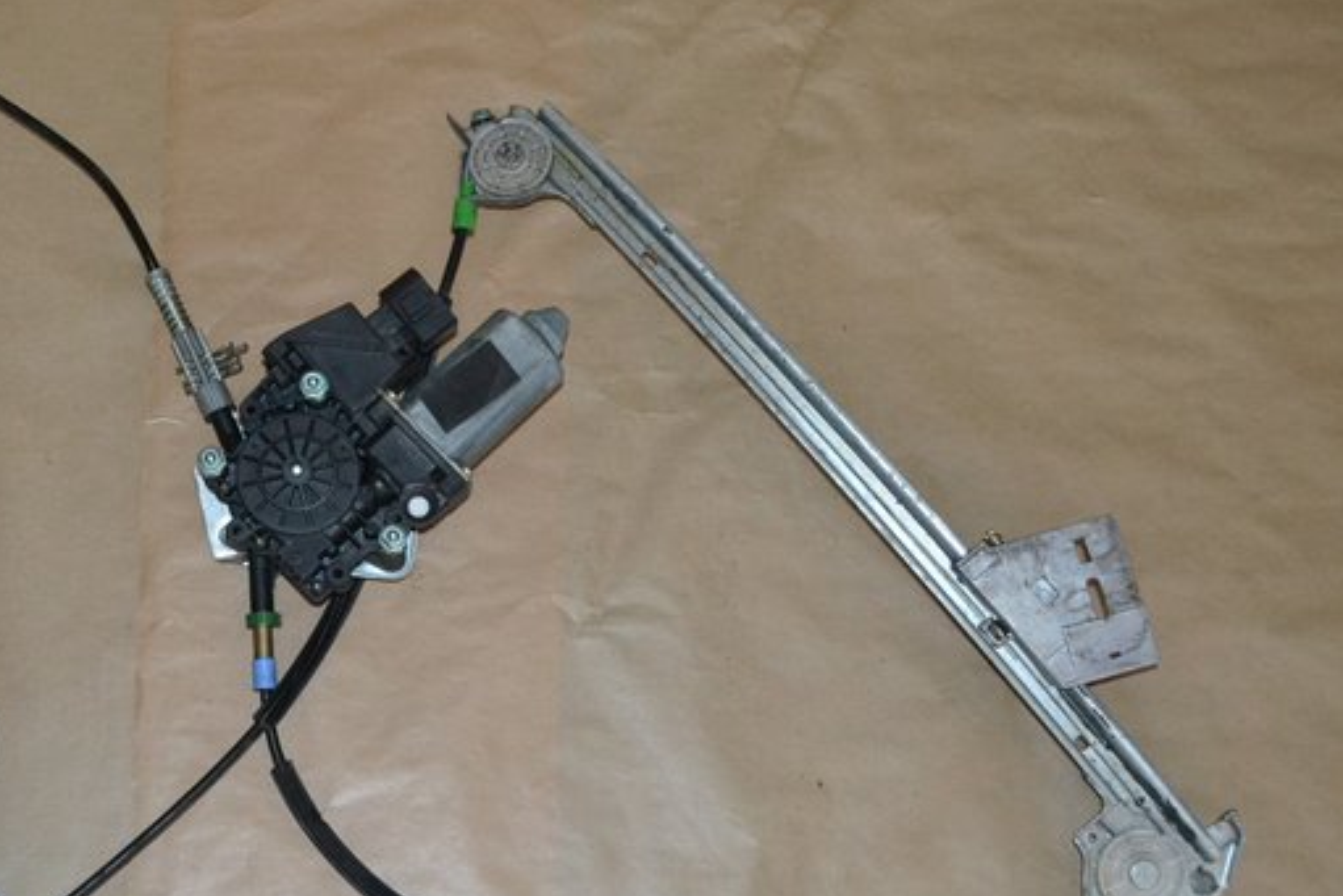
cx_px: 321
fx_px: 2276
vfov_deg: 22.3
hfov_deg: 32.2
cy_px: 516
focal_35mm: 61
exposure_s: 1/60
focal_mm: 26
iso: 2200
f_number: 4.2
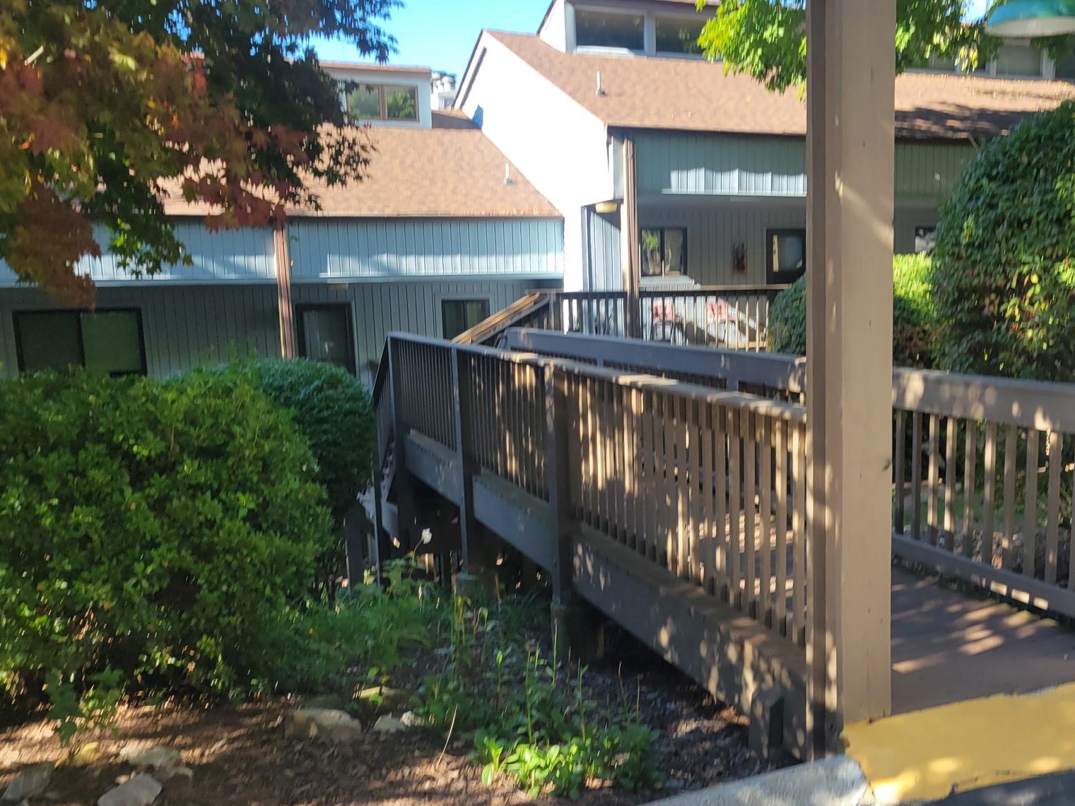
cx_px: 671
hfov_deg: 52.1
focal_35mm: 35
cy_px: 434
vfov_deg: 40.7
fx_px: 1087
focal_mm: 5.4
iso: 40
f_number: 1.8
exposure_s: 1/400
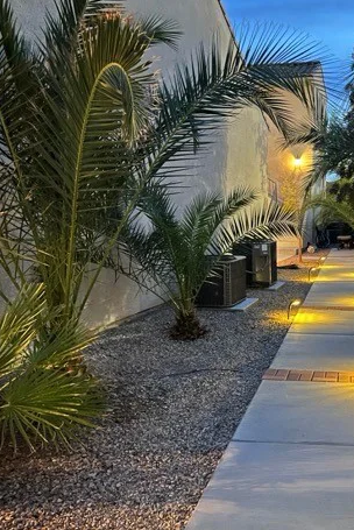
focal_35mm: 38
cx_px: 288
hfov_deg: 34.0
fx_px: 560
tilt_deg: -7.2
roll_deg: +0.8
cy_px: 278
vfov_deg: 50.6
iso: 1600
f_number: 1.5
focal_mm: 5.7
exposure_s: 1/9
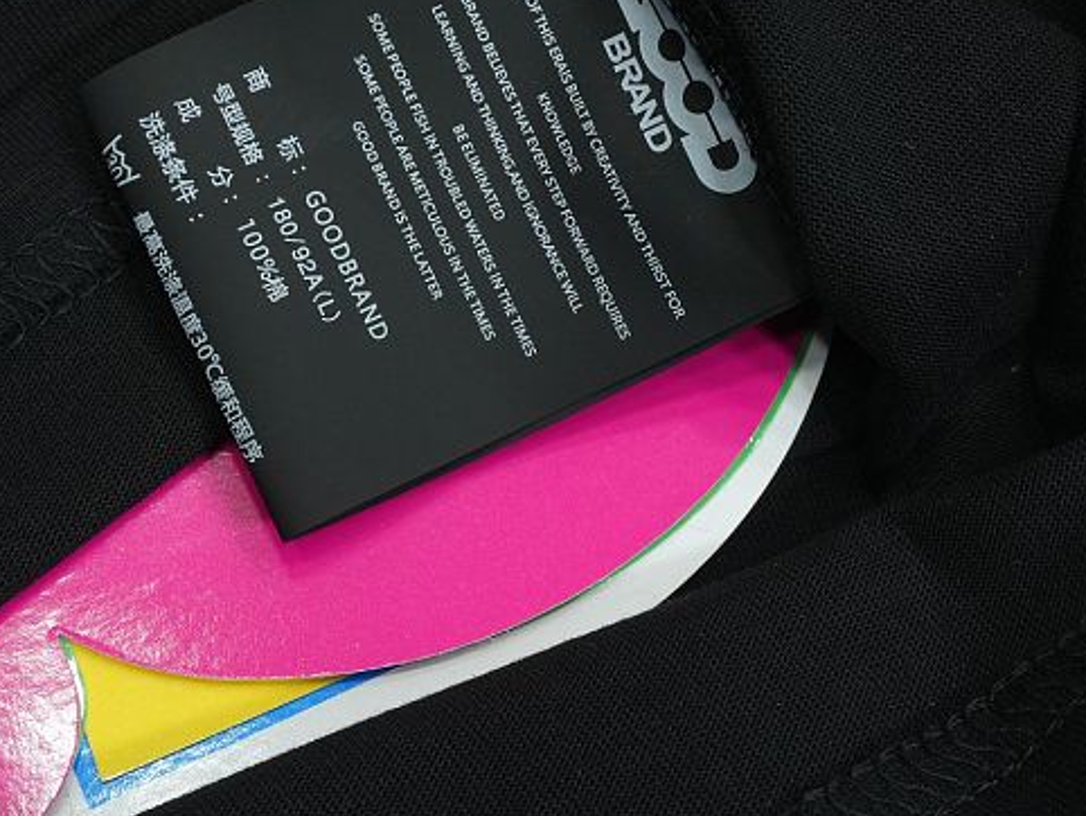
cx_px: 471
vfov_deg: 21.8
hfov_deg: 28.9
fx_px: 2103
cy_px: 247
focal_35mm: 67
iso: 1000
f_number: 8
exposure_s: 1/160
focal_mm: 28
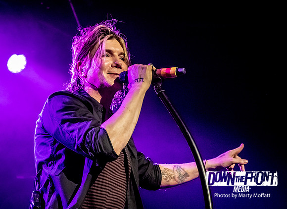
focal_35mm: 101
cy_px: 92
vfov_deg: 14.3
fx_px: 832
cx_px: 150
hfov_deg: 19.6
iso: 1600
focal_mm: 40
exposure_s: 1/400
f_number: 4
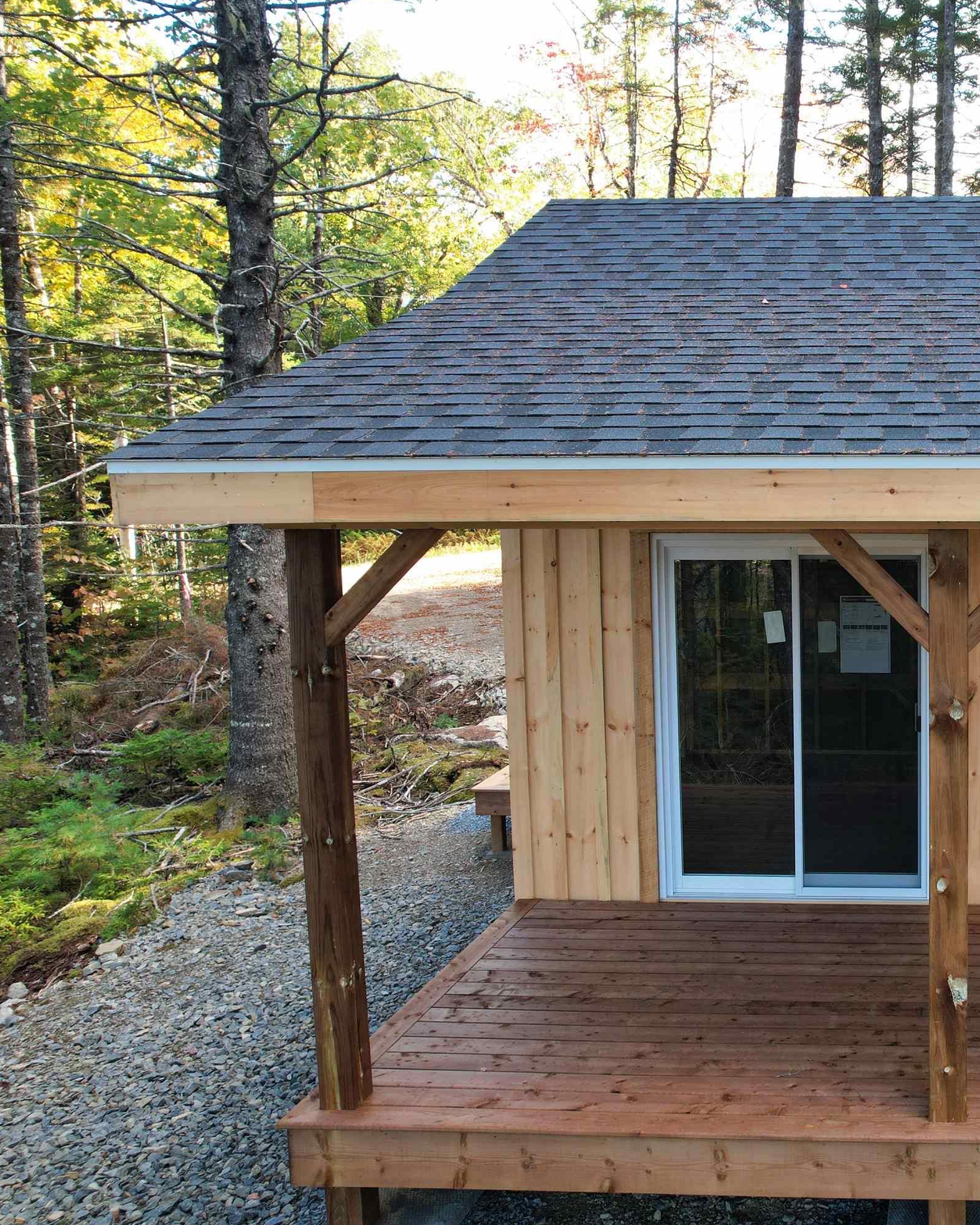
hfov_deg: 41.1
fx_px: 1160
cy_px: 608
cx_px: 937
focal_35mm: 32
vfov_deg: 55.7
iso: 110
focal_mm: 8.38
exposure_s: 1/80
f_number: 2.8
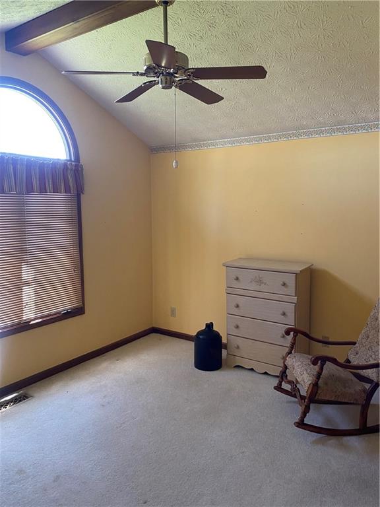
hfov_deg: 53.1
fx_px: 381
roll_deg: -0.7
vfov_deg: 67.3
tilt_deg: -4.7
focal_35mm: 26
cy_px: 254
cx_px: 190
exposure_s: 1/60
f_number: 1.8
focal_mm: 4.25
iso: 160
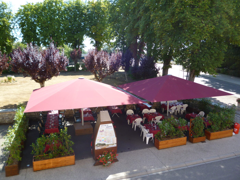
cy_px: 90
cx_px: 120
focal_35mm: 28
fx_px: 194
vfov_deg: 49.7
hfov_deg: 63.4
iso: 100
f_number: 3.1
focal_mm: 5
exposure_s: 1/200
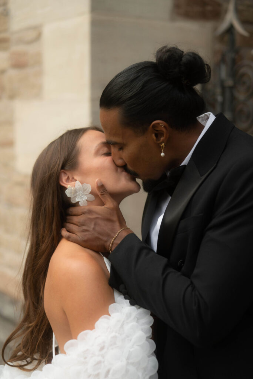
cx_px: 126
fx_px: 664
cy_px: 190
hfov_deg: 21.6
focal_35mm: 63
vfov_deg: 31.9
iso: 320
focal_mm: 63
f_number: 2.4
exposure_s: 1/1000
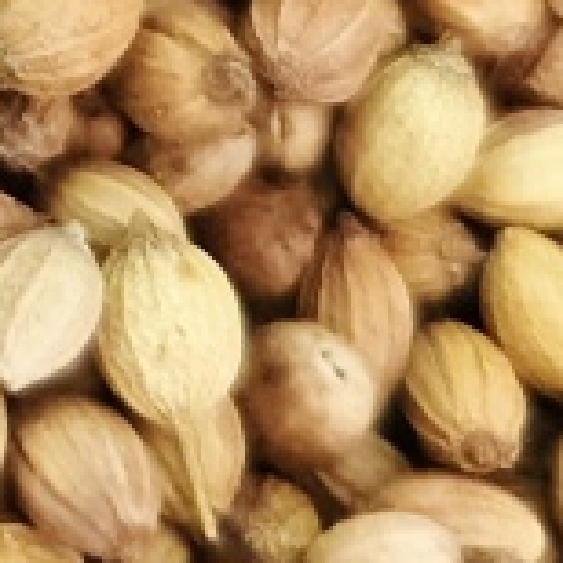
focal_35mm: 141
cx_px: -508
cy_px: -514
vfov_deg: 11.3
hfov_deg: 11.4
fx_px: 2595
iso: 6682
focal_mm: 5.56
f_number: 1.88
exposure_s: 1/156
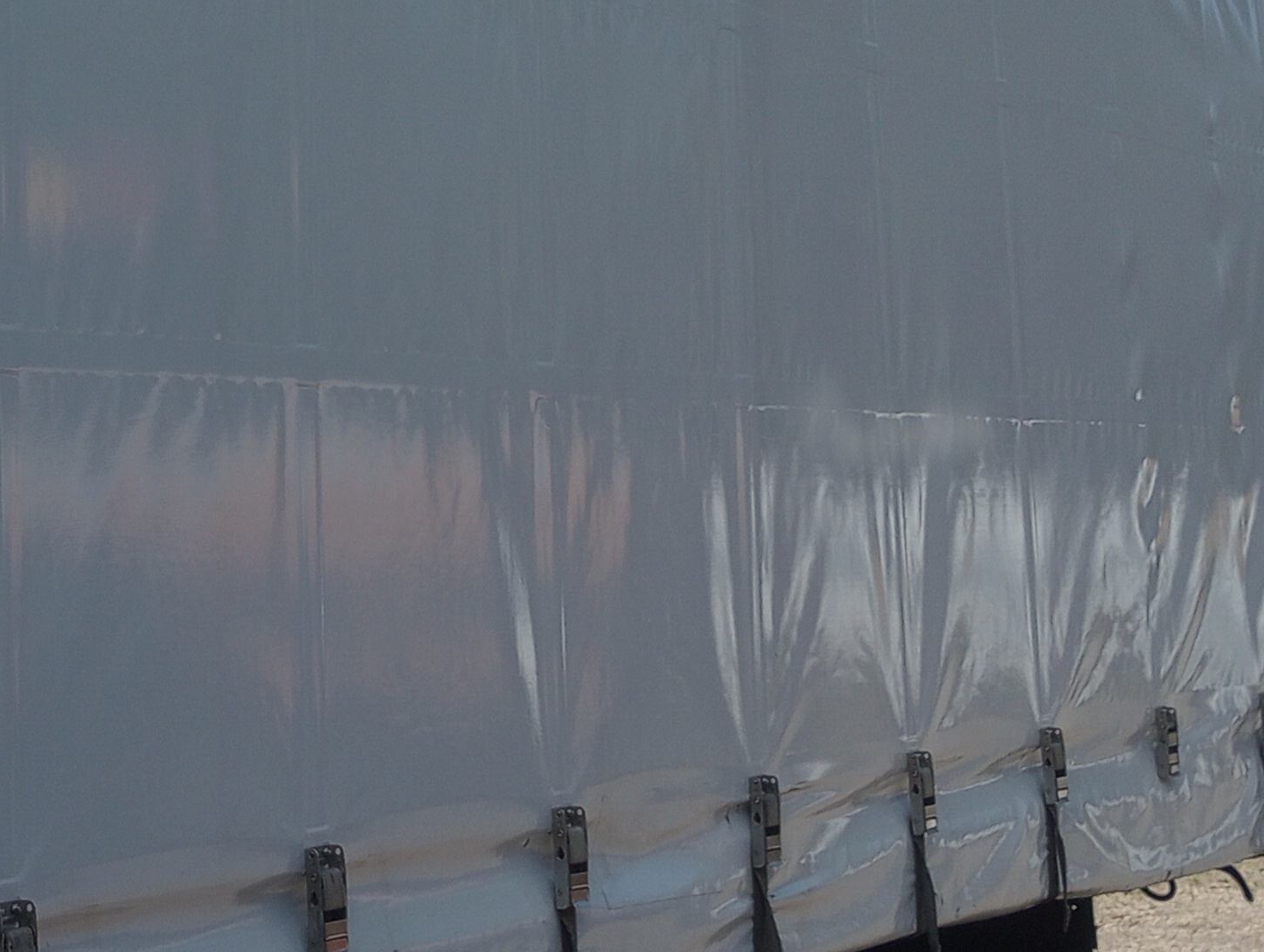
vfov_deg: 18.5
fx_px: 2889
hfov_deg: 24.0
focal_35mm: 79
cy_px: 141
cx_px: 125
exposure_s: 1/838
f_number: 1.8
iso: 111
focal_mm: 4.27
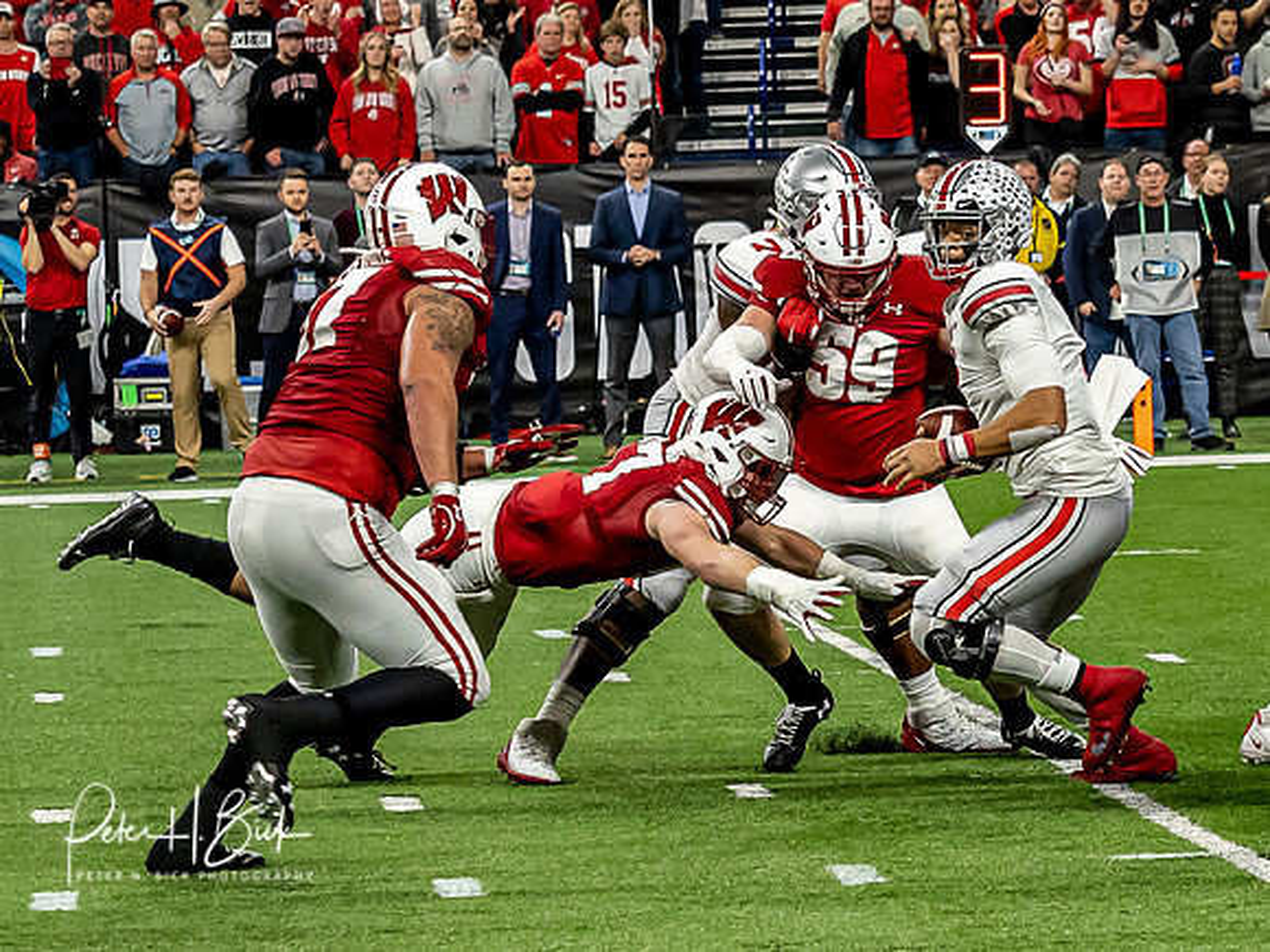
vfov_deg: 5.6
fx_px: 9742
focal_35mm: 266
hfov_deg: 7.5
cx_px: 945
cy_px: 489
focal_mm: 50
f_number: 2.8
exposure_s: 1/1000
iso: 1250
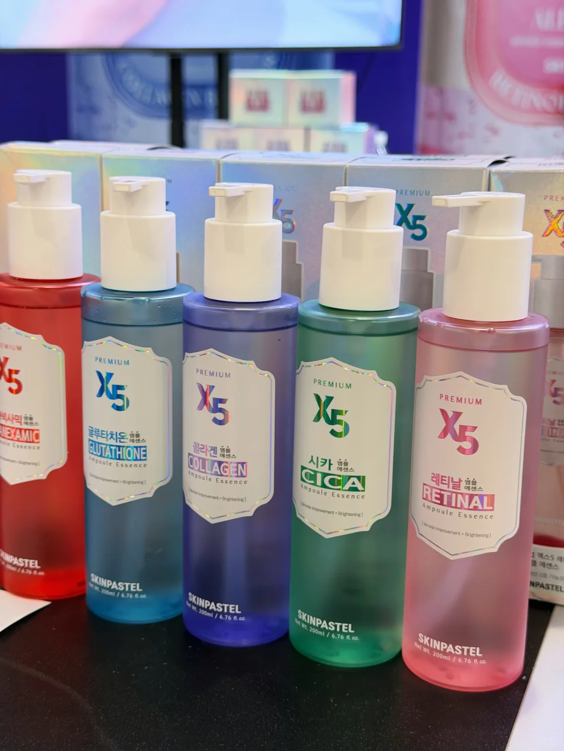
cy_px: 376
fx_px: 1043
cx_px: 282
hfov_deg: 30.3
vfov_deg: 39.7
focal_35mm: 48
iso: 125
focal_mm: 6.76
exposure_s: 1/50
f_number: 1.78
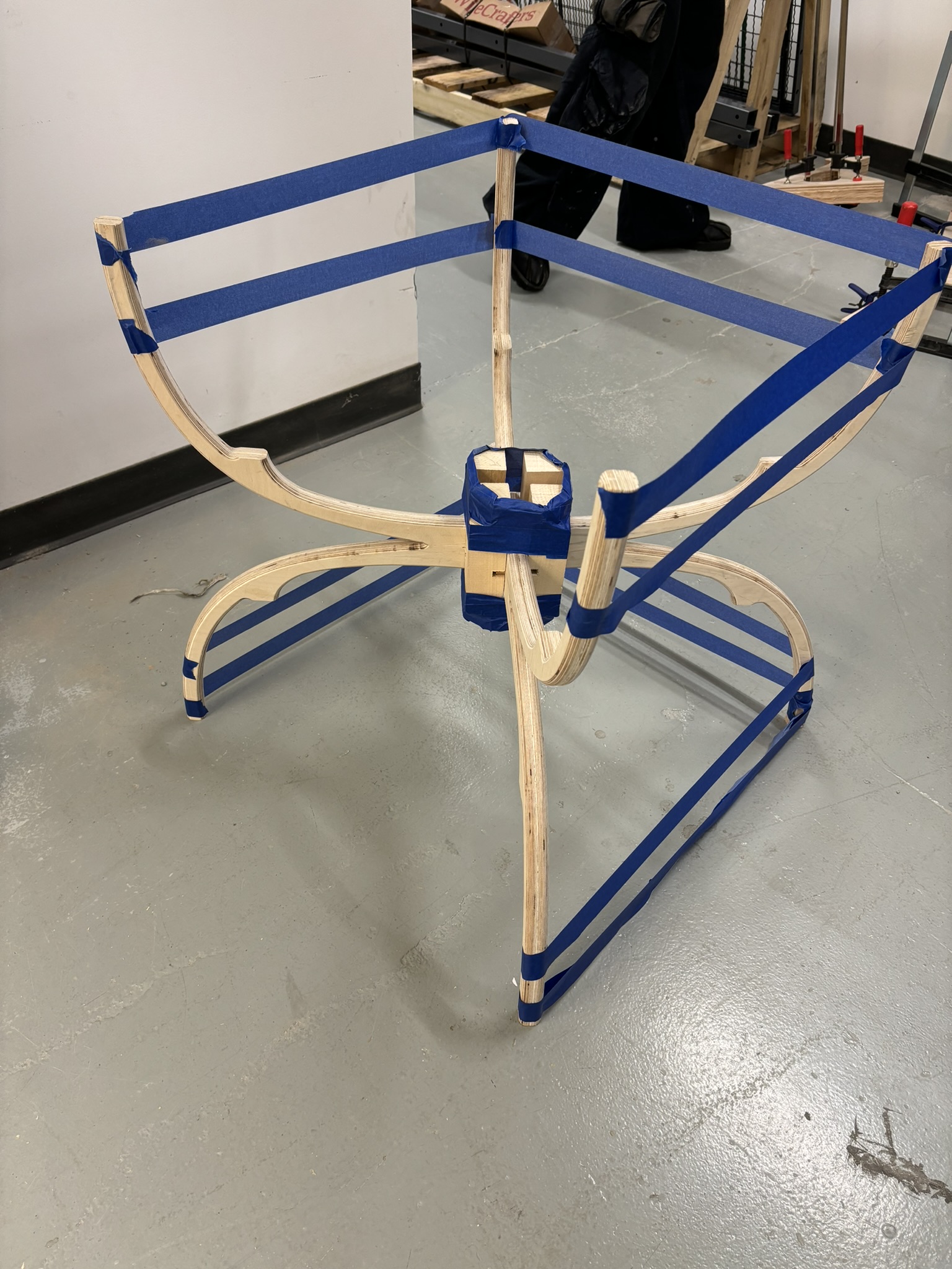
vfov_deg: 67.3
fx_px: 953
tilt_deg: -42.3
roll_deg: -1.6
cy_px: 634
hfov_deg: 53.1
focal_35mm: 26
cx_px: 476
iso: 100
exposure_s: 1/60
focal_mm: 5.96
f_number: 1.6
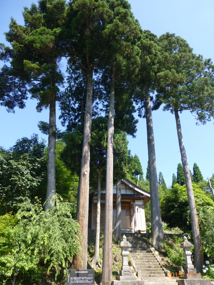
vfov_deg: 69.4
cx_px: 109
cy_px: 144
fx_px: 206
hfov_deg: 54.9
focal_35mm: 25
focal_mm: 4.3
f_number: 4
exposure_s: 1/250
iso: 100
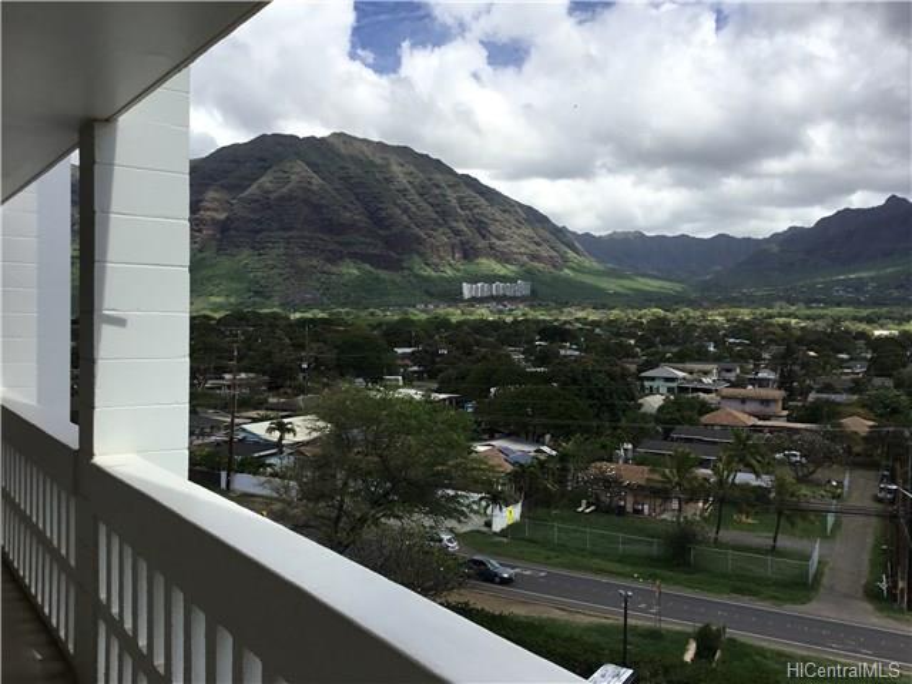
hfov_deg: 58.4
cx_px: 456
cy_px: 342
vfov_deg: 45.4
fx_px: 817
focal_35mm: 31
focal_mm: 3.3
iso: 25
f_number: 2.4
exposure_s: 1/1664
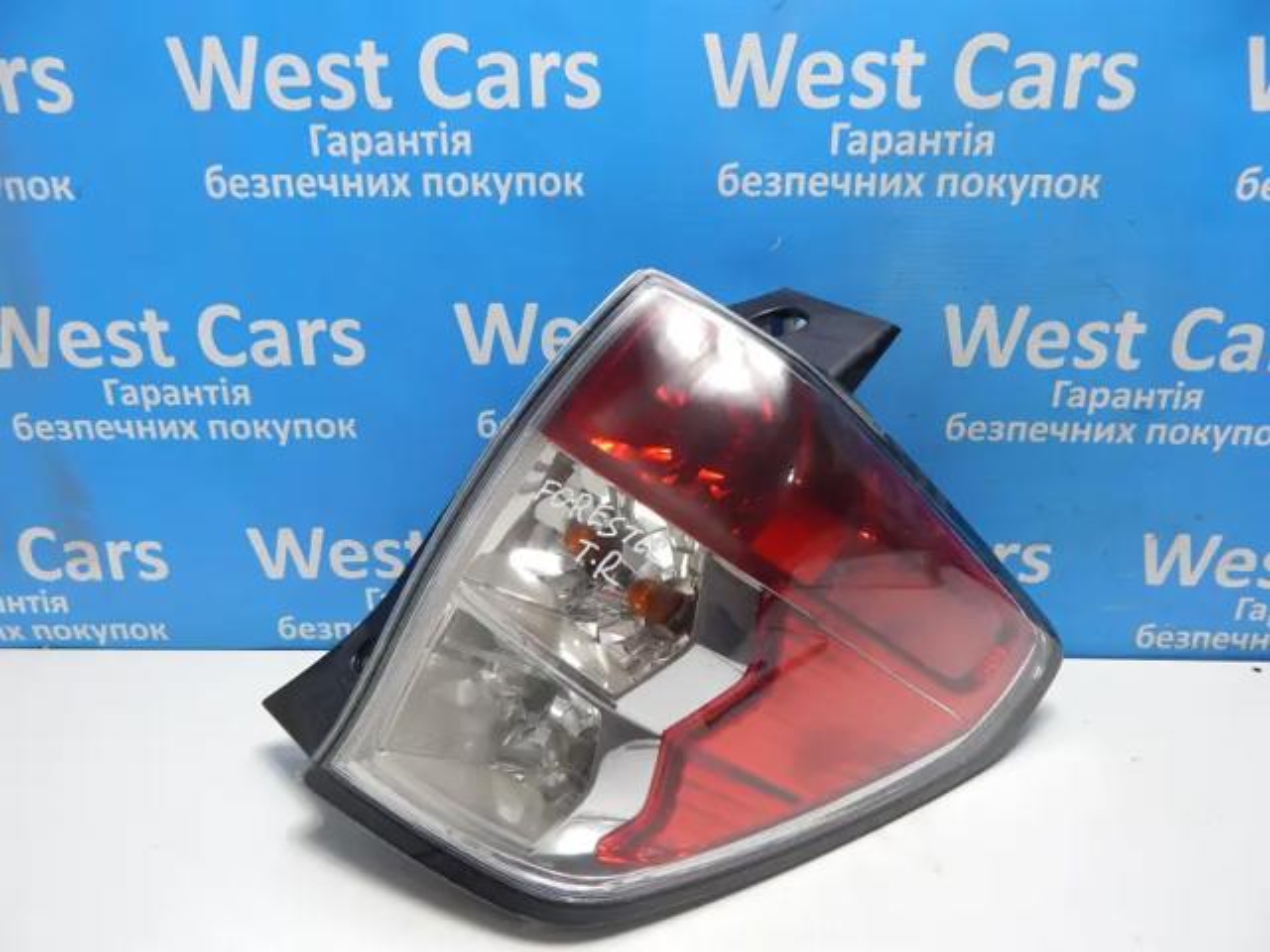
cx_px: 635
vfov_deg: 58.9
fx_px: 844
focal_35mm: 23
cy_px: 476
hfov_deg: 73.9
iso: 125
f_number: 3
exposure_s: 1/40
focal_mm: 4
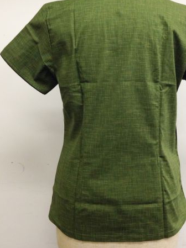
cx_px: 119
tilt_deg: +0.4
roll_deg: -0.5
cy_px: 99
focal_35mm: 49
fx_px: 352
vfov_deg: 38.8
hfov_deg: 29.5
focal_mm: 4.12
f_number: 2.4
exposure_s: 1/50
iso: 125
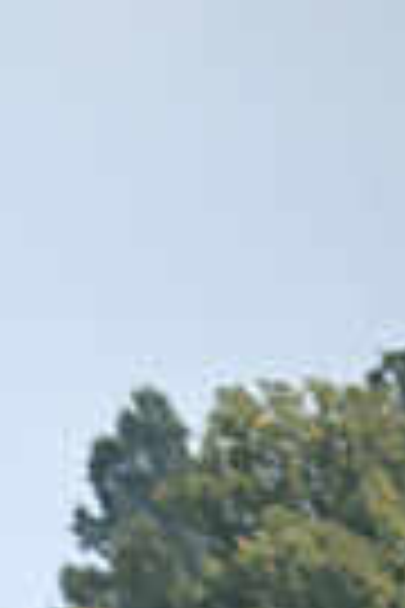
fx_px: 19523
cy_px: 1266
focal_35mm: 1157
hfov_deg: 1.2
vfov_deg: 1.8
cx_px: -367
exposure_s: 1/1250
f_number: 5.3
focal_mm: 270
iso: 400
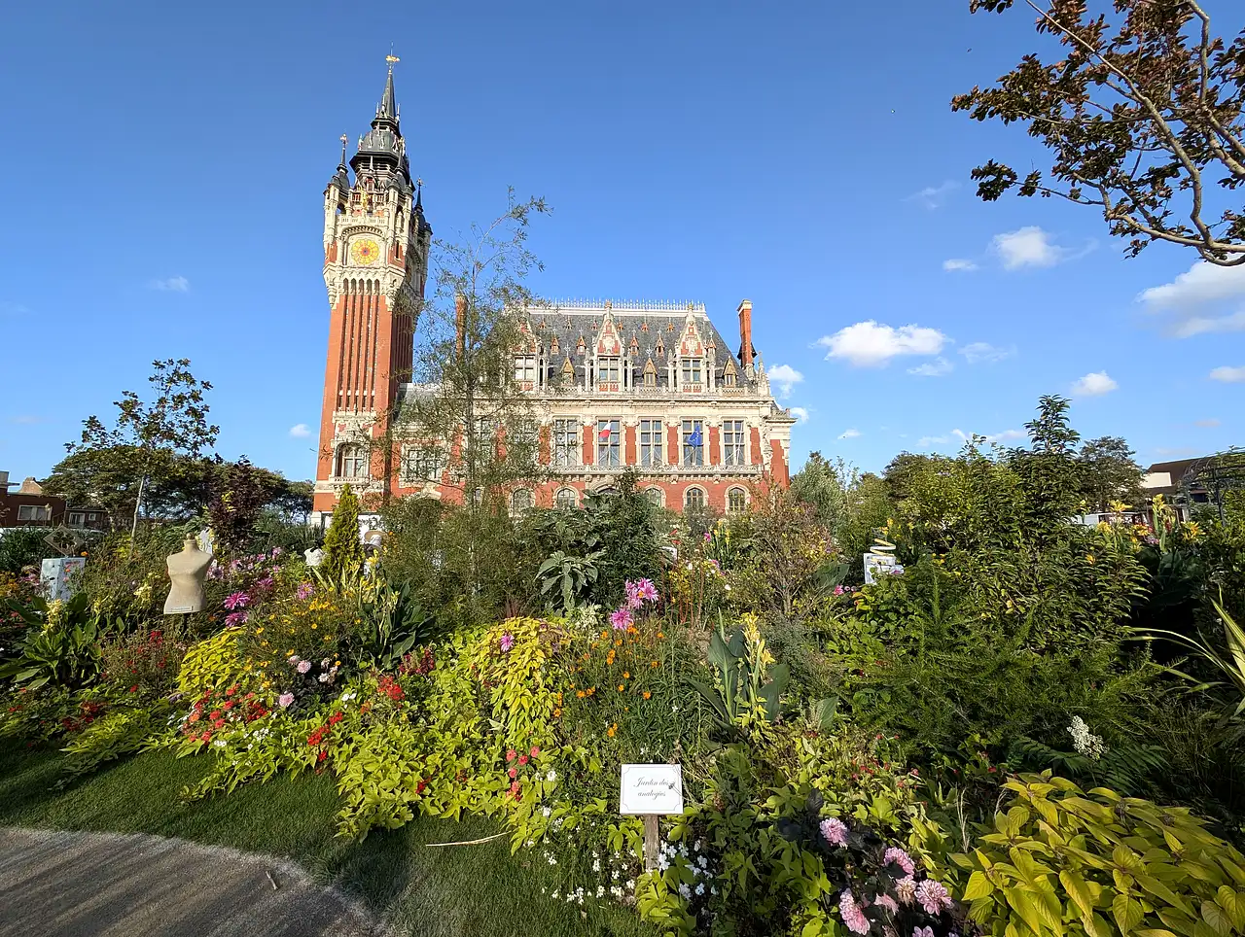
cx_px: 622
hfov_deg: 110.5
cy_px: 468
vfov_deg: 94.6
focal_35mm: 12
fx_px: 432
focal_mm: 2.23
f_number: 1.95
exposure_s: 1/1292
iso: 40
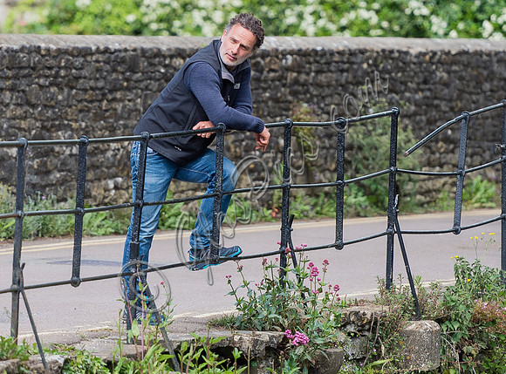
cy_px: 150
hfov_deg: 3.8
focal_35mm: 531
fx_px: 7719
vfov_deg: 2.8
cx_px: 224
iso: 400
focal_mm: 200
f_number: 2.8
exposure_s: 1/2000
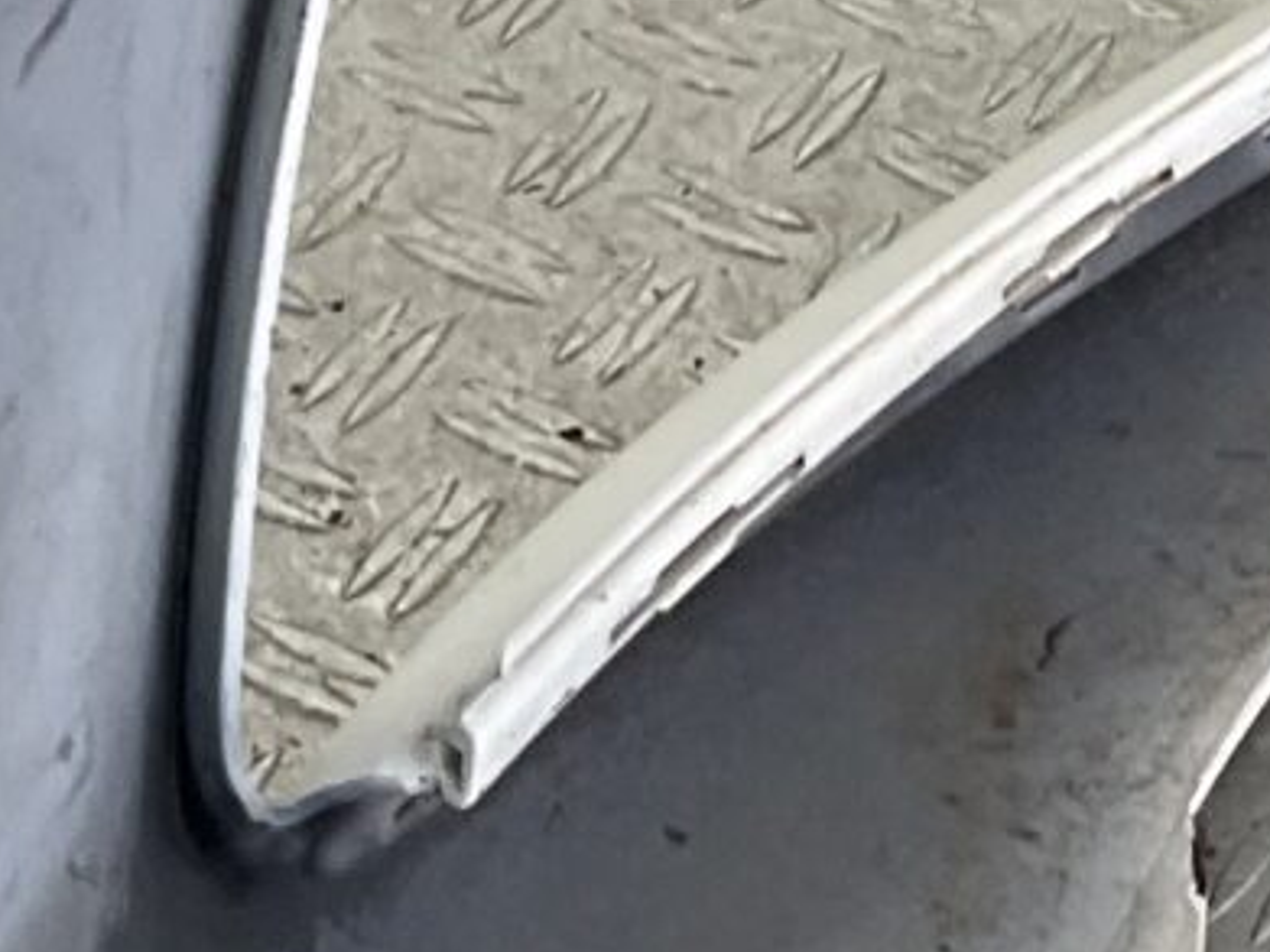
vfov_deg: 7.5
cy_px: -832
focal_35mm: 190
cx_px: 1942
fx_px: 6969
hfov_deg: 10.1
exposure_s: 1/120
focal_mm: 3
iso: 25
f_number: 1.8
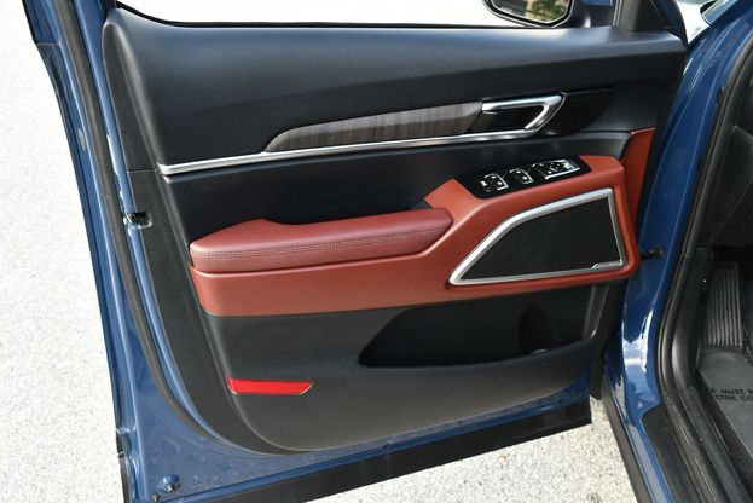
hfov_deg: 51.9
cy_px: 249
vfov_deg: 36.0
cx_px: 377
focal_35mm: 37
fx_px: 774
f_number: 4.5
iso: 400
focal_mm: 18
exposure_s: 1/250
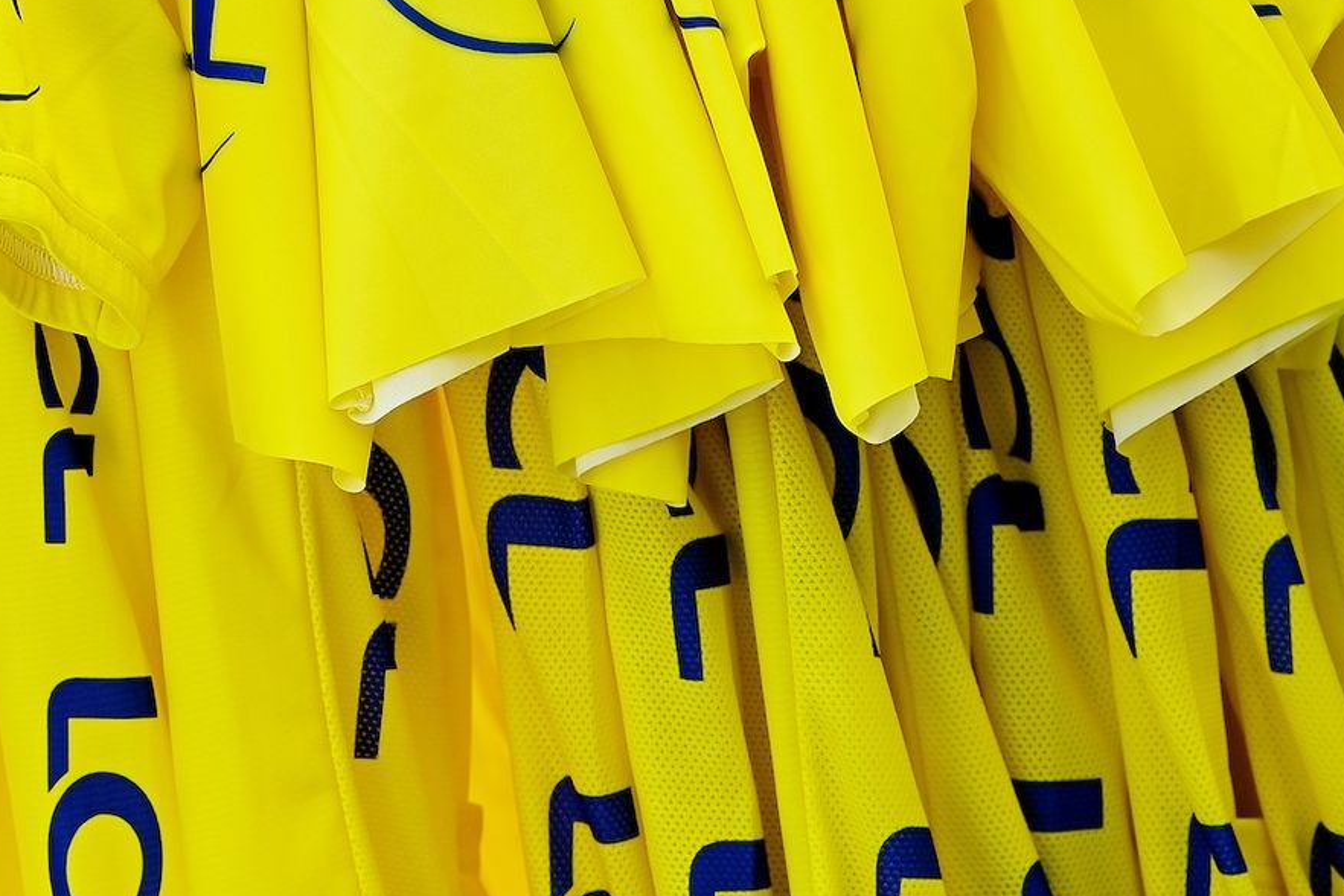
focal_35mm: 370
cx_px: -23
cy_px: 172
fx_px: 13812
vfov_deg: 3.7
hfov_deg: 5.6
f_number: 6.3
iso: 320
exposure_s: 1/800
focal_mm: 170
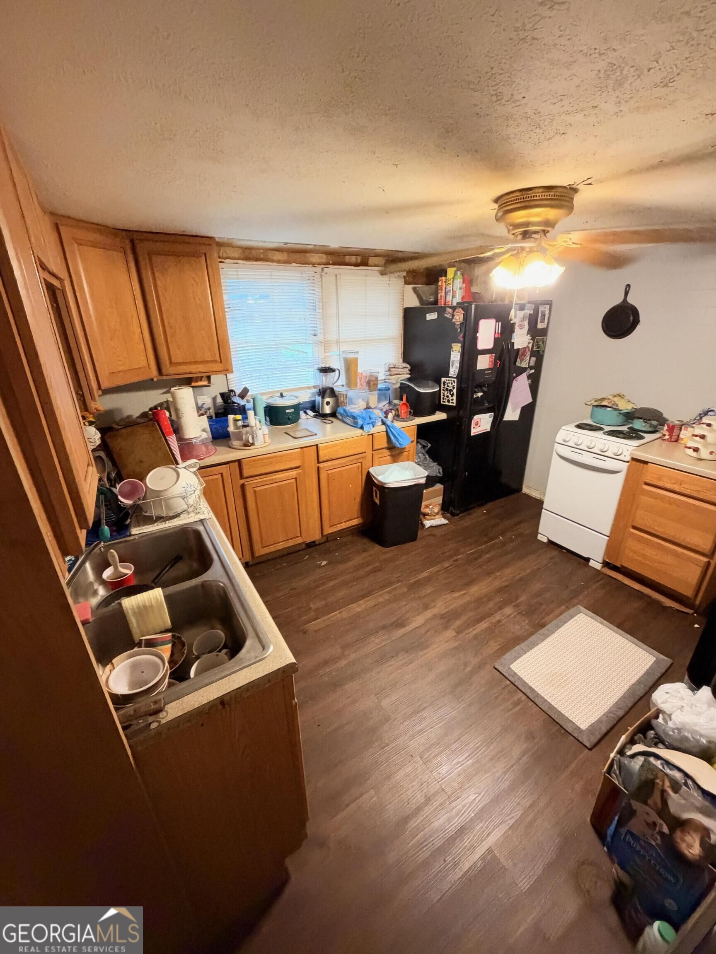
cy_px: 477
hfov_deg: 85.7
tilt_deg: -20.0
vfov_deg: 102.1
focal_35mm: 14
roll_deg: +2.1
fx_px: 386
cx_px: 358
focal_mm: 2.22
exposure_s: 1/60
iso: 800
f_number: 2.2
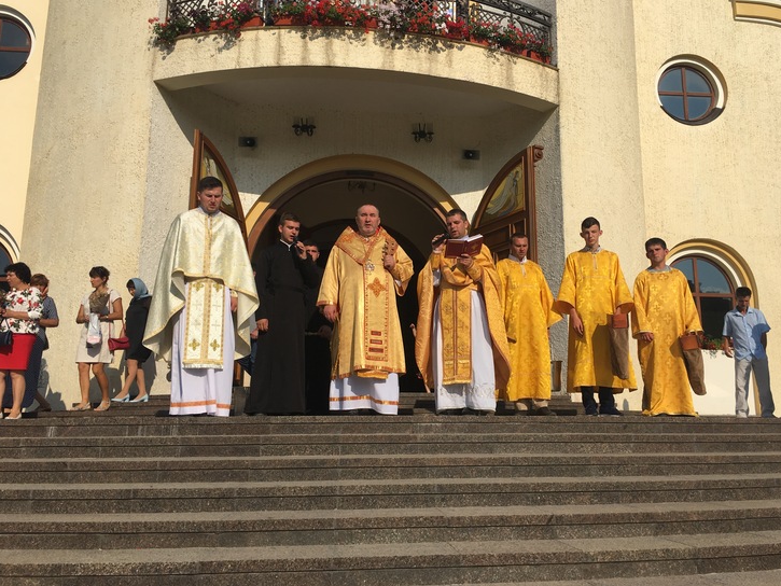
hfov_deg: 56.7
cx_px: 430
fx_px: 722
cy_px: 271
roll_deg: +1.1
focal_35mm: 32
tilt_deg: +12.9
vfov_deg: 44.1
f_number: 2.2
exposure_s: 1/2959
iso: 25
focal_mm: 4.15
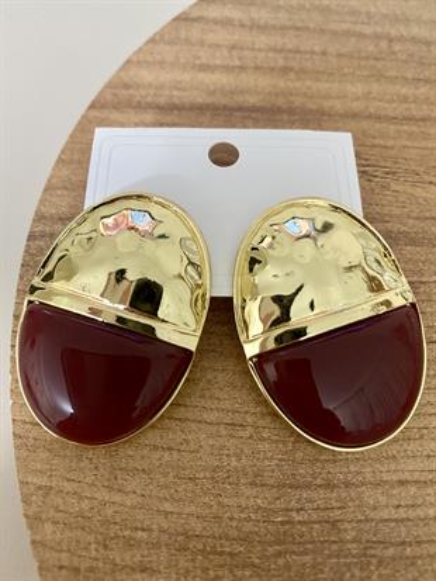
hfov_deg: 54.9
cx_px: 218
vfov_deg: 69.4
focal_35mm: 25
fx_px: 420
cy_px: 290
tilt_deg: -63.8
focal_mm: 4.25
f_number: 1.8
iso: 500
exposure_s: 1/25
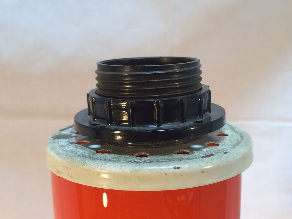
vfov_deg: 29.4
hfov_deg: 38.9
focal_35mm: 49
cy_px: 149
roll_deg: +1.1
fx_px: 413
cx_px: 152
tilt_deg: -16.3
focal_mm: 4.15
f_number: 2.2
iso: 40
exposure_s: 1/33
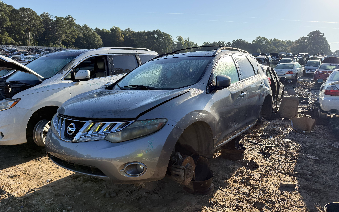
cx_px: 166
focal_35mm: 26
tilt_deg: -11.8
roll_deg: -3.8
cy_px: 121
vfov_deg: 47.5
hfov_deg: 70.4
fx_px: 240
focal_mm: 6.76
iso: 100
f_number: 1.78
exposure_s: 1/2370
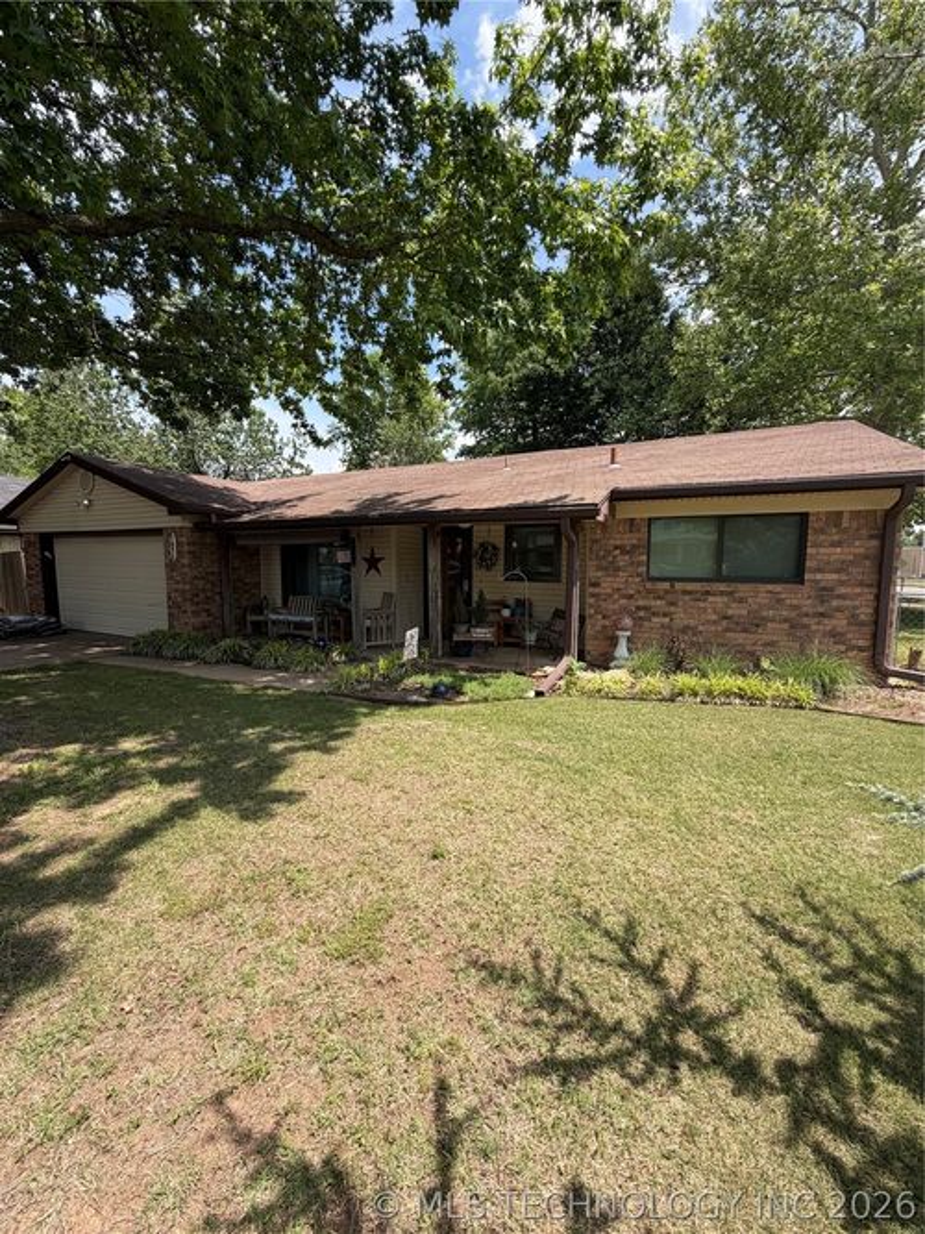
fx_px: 499
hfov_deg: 85.7
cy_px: 617
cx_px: 462
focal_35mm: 14
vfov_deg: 102.1
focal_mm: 2.22
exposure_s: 1/751
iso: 40
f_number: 2.2
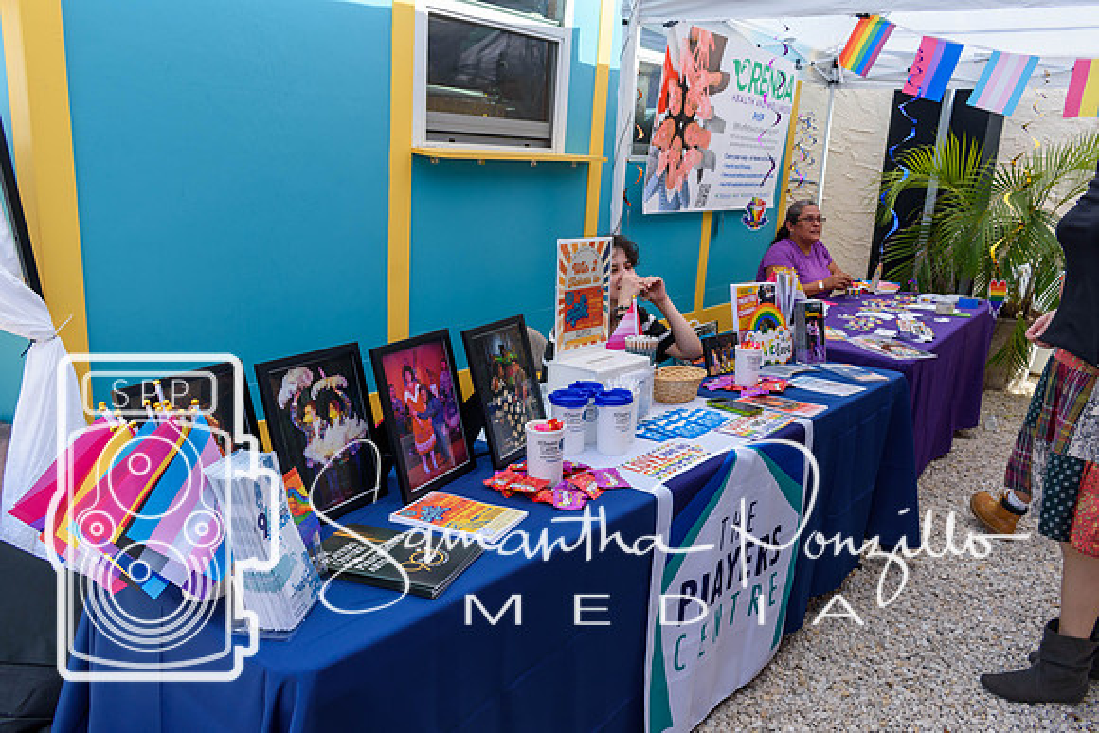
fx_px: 824
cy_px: 366
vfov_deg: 48.0
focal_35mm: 27
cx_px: 550
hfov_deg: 67.4
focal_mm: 18
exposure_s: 1/250
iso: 280
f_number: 8
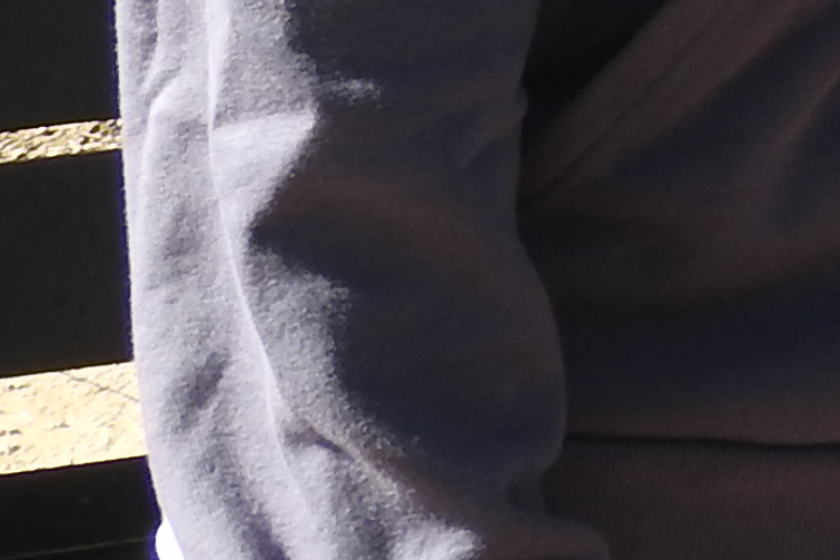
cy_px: -1102
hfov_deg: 7.3
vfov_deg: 5.1
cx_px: 2449
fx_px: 5925
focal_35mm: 254
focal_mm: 7.2
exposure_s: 1/250
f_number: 3.8
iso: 100
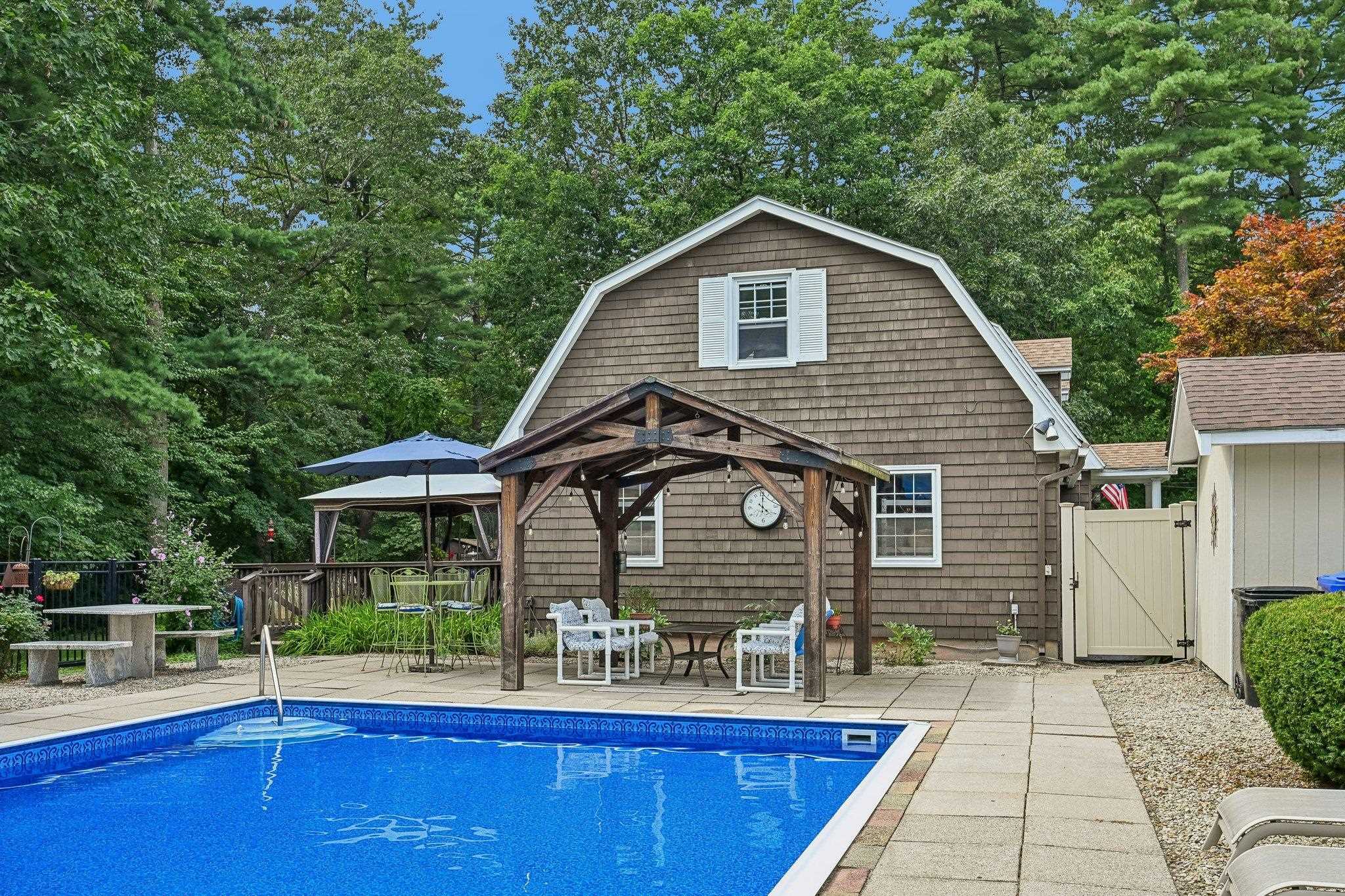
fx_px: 1121
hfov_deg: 61.9
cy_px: 448
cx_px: 672
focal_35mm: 30
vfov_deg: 43.6
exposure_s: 1/200
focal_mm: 30
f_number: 8
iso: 400
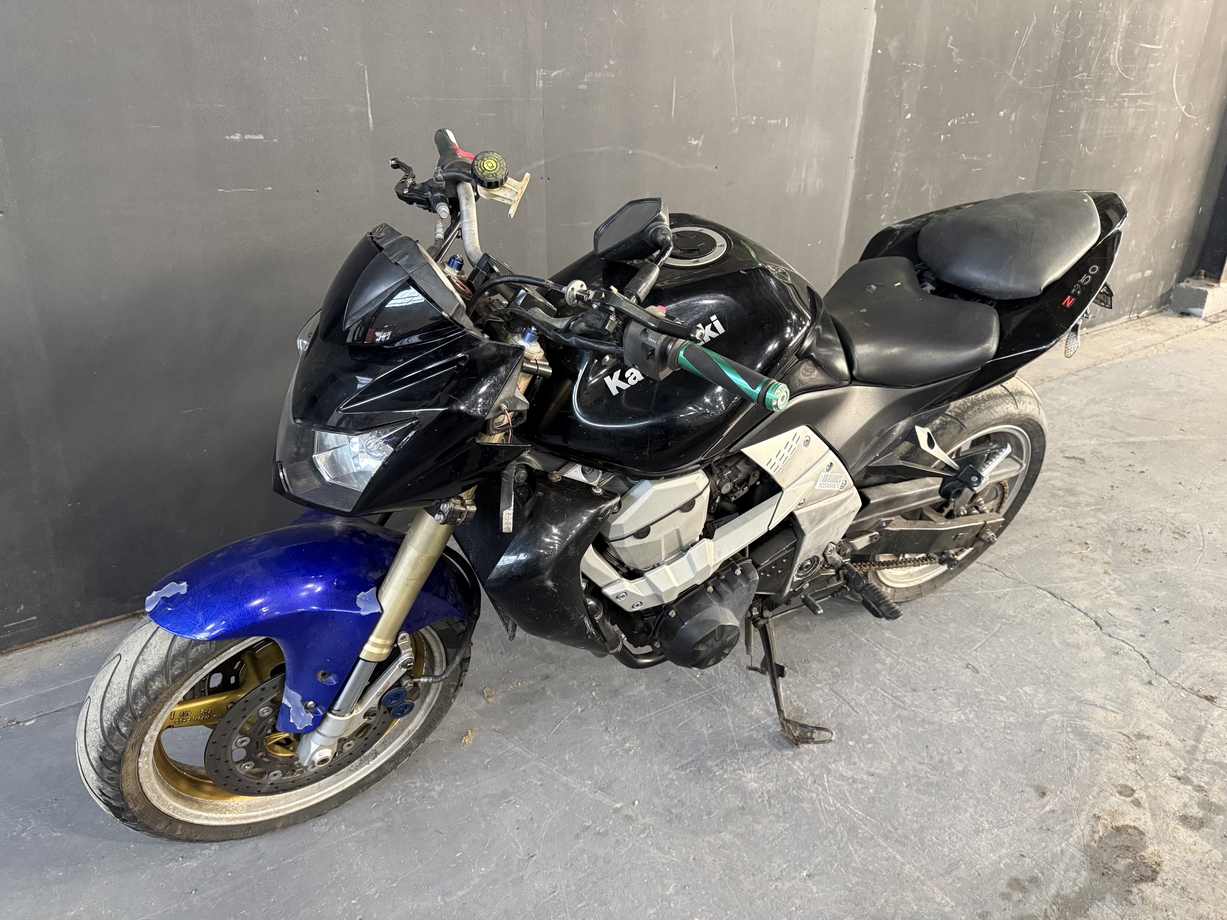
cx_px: 614
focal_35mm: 24
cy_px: 460
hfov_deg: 71.6
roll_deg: -0.8
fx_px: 851
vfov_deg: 56.8
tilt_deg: -23.8
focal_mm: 6.76
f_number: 1.78
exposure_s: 1/60
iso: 640
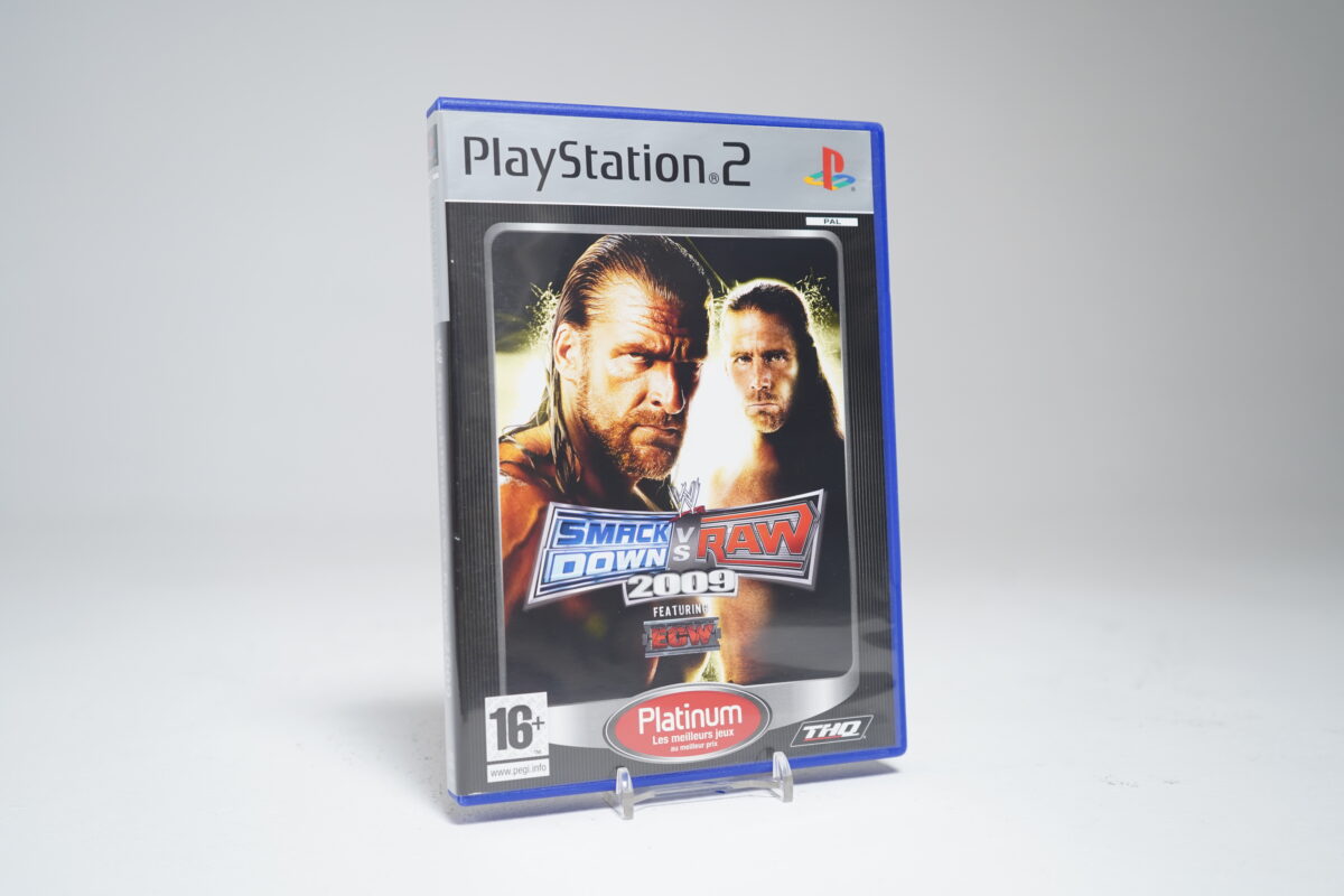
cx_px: 672
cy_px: 448
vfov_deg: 36.9
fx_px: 1344
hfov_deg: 53.1
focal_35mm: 36
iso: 640
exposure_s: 1/25
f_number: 5
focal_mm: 36
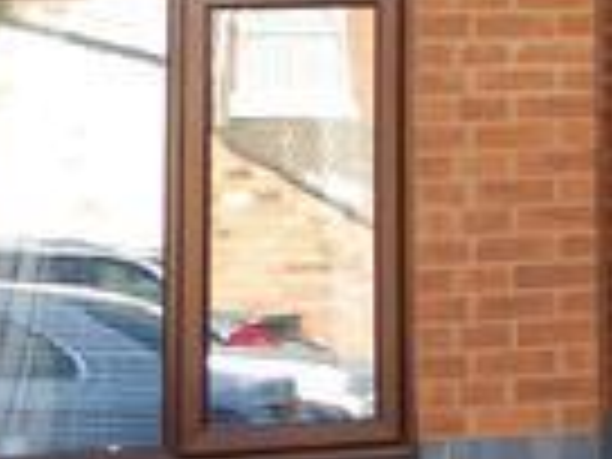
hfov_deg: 14.8
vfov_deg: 12.8
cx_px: 1166
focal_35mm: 113
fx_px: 1998
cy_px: -94
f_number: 3.3
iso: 100
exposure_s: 1/100
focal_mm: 4.3
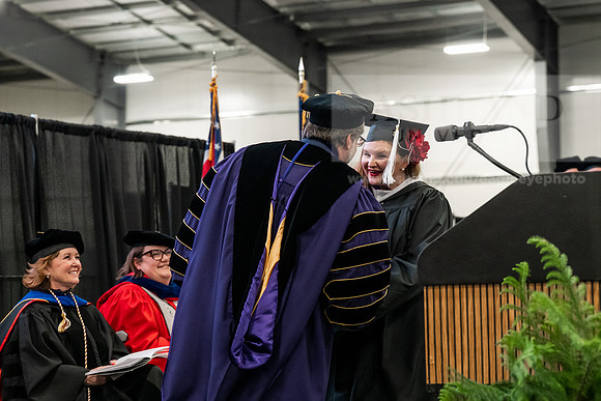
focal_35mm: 86
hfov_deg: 23.6
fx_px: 1436
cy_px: 200
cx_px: 300
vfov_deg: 15.9
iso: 6400
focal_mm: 86
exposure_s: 1/250
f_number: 5
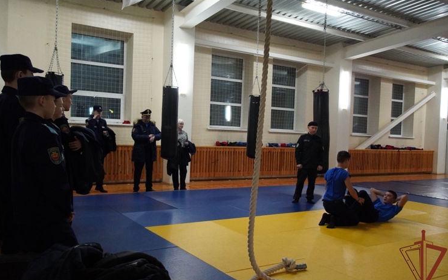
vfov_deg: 37.3
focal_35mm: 34
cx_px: 224
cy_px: 149
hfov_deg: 56.7
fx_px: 415
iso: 6400
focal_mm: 22
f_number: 4
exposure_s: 1/160
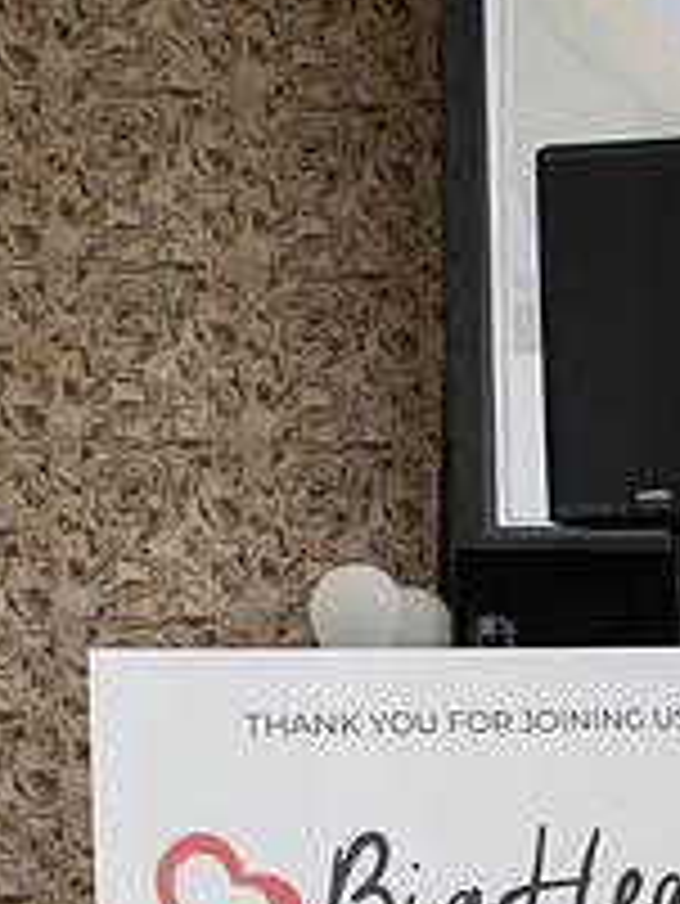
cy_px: 765
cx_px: 1055
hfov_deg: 17.6
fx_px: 1936
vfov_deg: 25.7
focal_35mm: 74
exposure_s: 1/200
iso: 800
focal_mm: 24
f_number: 4.5
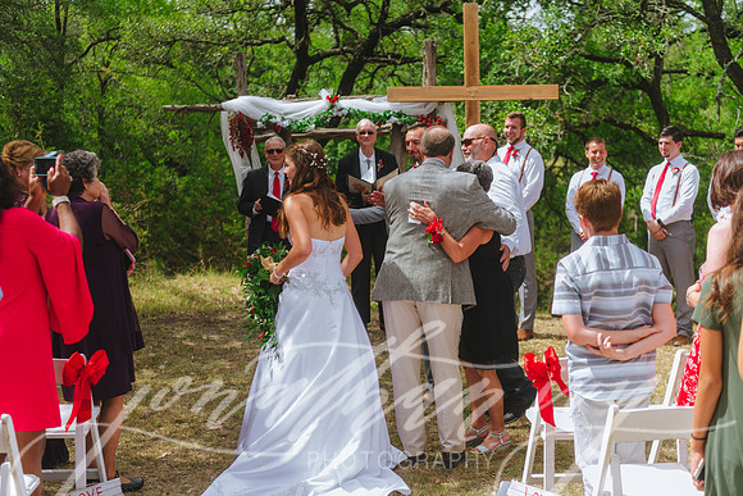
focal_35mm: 52
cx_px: 372
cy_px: 248
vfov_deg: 26.0
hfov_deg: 38.2
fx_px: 1073
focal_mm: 52
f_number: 2.8
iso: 31
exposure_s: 1/400
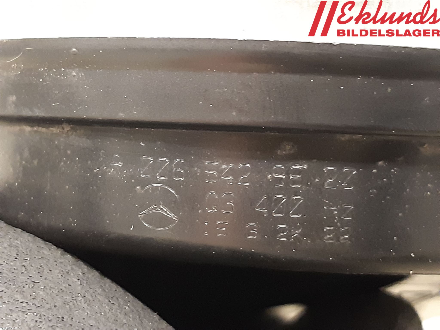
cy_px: 165
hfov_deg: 67.3
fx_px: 330
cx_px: 220
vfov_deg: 53.1
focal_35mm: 26
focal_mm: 3.93
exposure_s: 1/20
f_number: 1.7
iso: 500
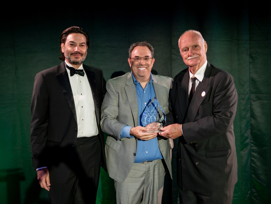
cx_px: 136
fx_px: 391
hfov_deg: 38.2
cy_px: 102
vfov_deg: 29.1
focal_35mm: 50
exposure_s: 1/125
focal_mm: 25
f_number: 1.6
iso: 200
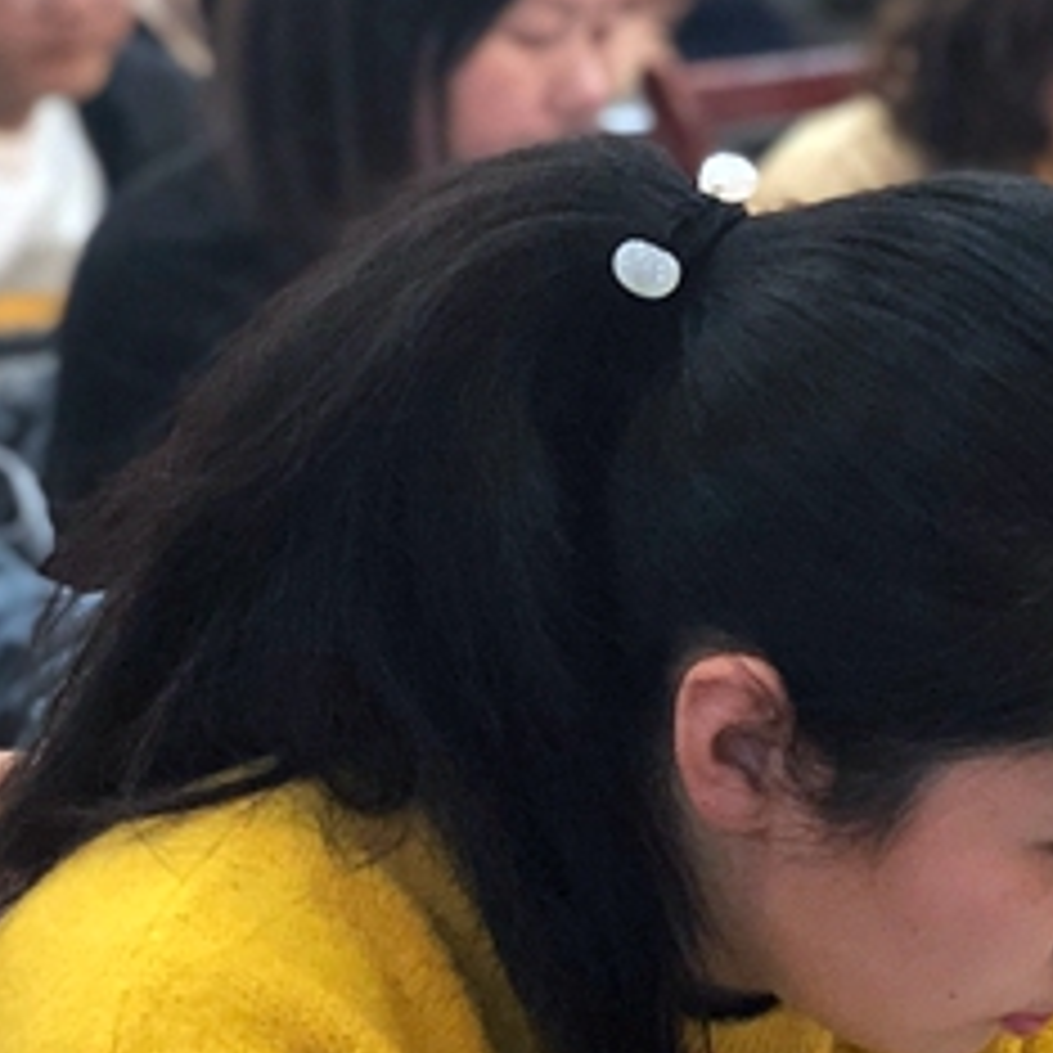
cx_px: 1498
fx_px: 5403
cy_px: 860
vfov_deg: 11.1
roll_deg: -1.1
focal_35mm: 157
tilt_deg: -13.4
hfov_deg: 10.8
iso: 160
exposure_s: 1/20
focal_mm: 6
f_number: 2.4
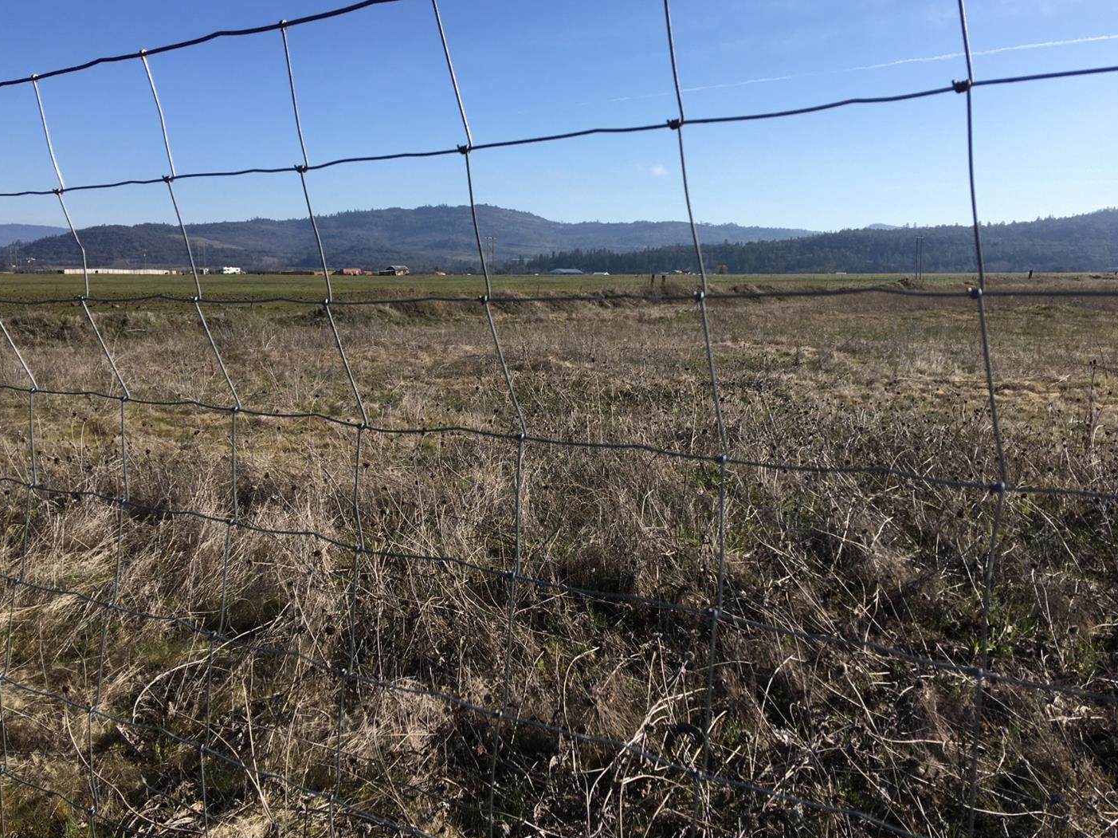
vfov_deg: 45.4
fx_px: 1001
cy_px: 410
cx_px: 542
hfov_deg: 58.4
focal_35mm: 31
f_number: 2.2
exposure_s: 1/1538
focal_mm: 4.15
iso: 25
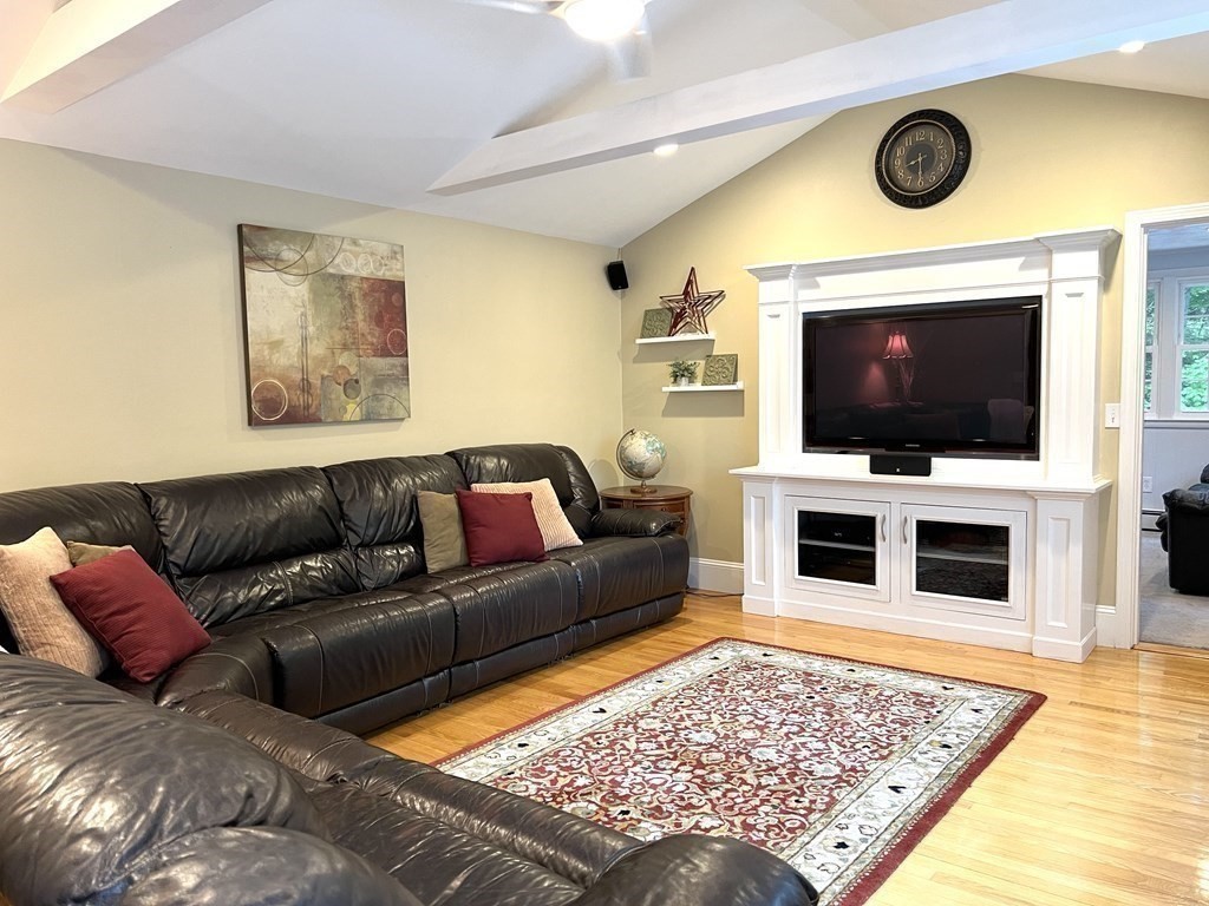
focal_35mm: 26
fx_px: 908
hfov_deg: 67.3
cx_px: 604
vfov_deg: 53.1
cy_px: 453
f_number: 1.5
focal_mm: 5.7
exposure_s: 1/60
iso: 160
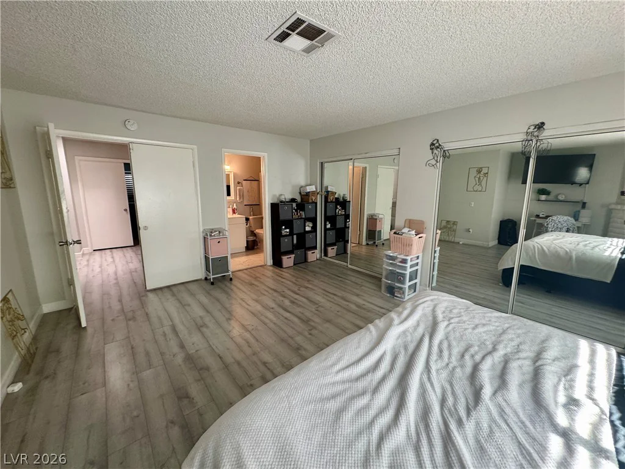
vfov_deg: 85.7
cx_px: 312
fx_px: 253
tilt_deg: -11.4
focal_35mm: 14
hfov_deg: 102.1
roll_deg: -1.3
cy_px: 234
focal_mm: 2.22
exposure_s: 1/60
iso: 200
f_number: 2.2
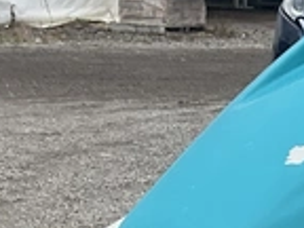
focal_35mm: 151
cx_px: 338
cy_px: 466
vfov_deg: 9.2
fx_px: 1326
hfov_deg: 12.8
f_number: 1.8
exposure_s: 1/2227
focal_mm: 3
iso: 25
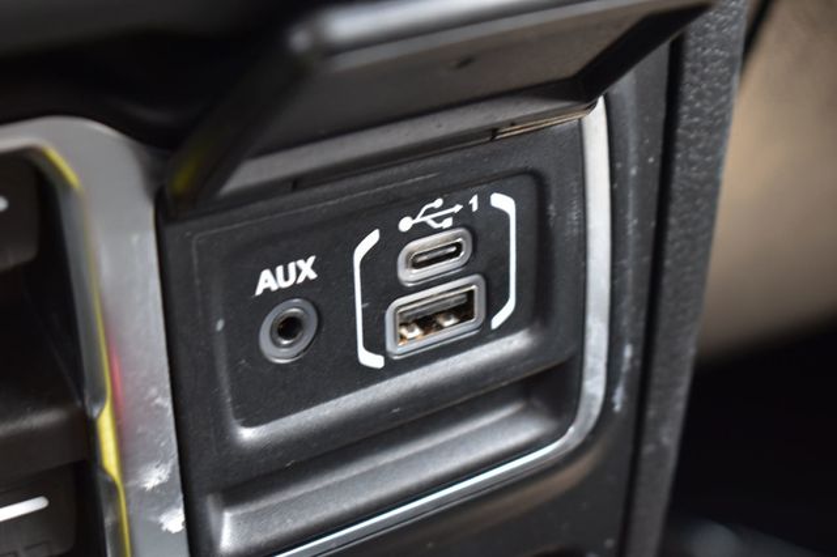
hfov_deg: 24.6
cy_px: 278
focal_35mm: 82
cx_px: 418
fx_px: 1917
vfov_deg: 16.5
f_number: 6.3
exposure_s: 1/20
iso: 400
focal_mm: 55
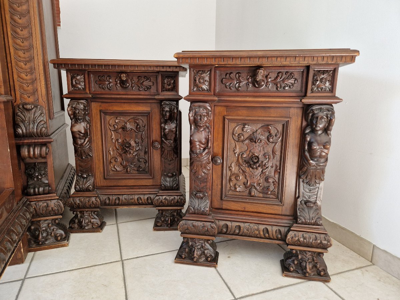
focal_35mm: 23
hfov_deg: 73.9
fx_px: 266
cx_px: 200
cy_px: 150
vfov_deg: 58.9
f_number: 1.8
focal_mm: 5.4
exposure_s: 1/100
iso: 200
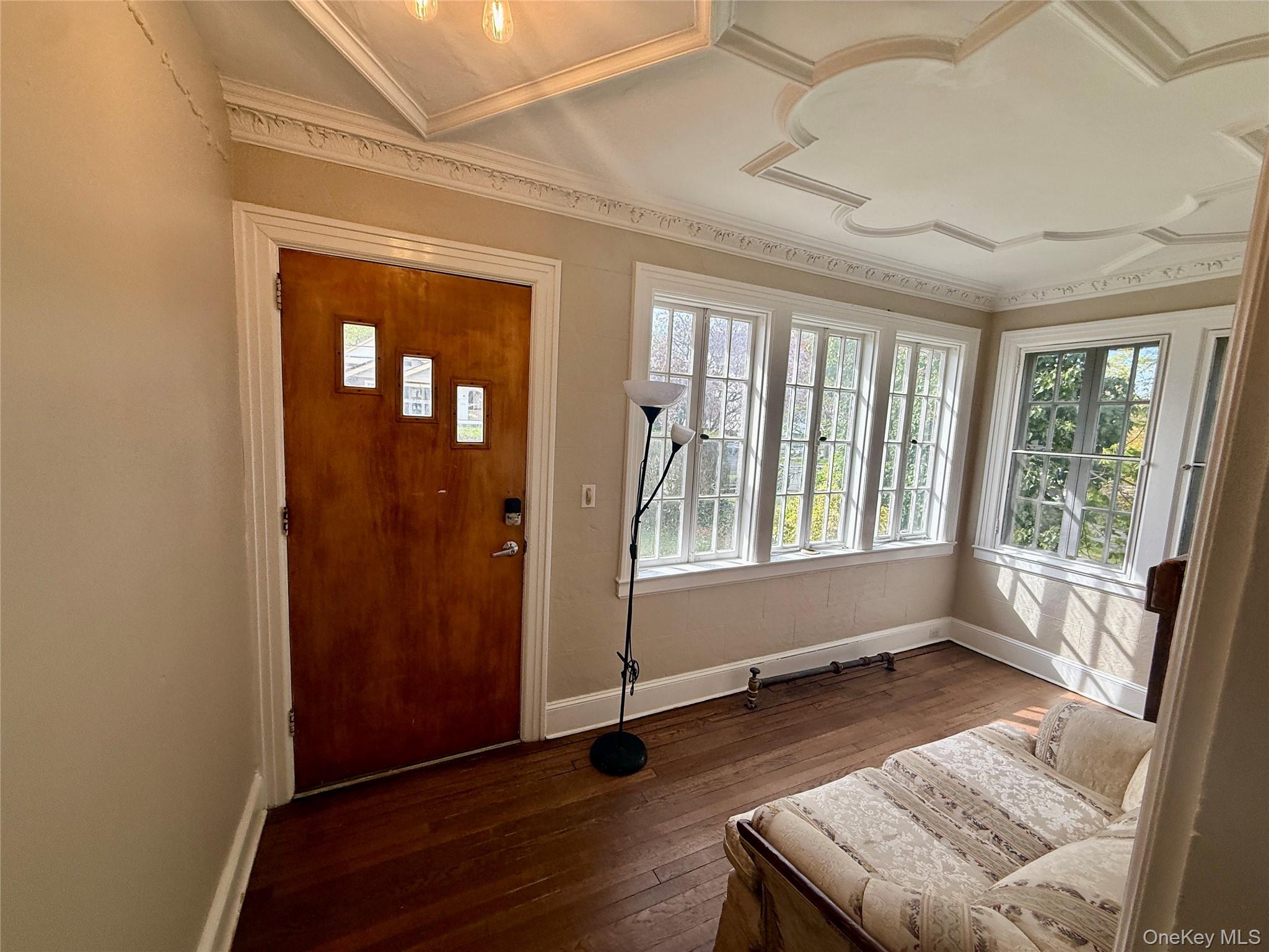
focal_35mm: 14
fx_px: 513
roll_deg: -2.7
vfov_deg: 85.7
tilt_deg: -5.6
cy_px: 476
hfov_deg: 102.1
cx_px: 634
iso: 50
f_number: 2.2
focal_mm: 2.22
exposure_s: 1/273
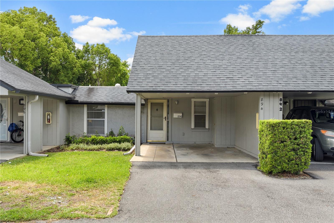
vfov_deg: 37.9
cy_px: 112
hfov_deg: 54.4
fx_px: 325
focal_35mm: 35
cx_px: 167
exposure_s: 1/80
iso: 250
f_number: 8
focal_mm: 35
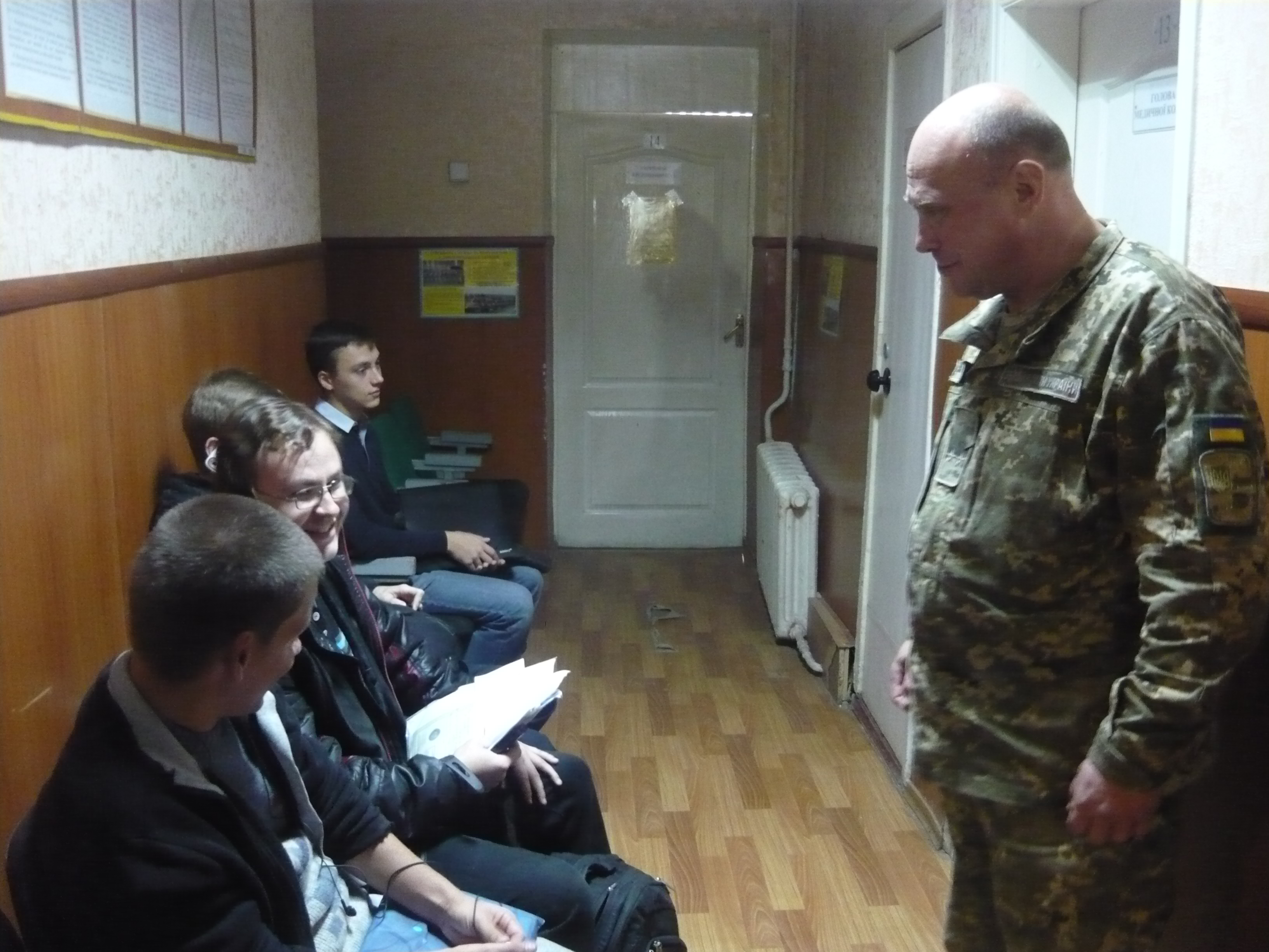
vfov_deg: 42.9
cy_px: 476
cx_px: 634
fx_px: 1210
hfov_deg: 55.4
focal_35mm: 33
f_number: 2.8
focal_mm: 5.5
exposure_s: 1/8
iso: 800
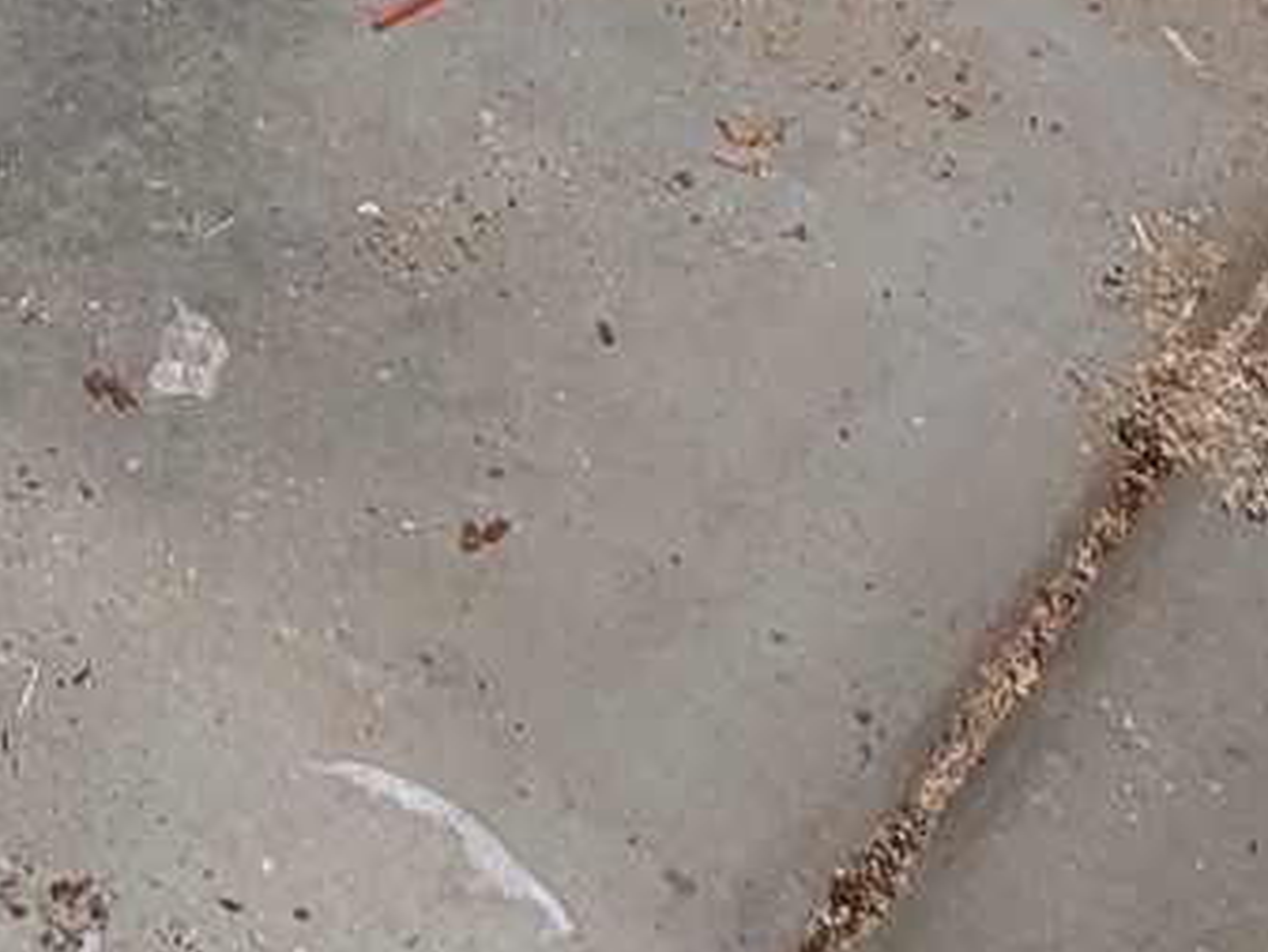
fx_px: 2785
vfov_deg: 15.7
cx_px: -339
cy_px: -899
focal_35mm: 76
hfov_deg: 23.0
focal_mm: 2.35
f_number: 2.2
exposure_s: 1/24
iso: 157
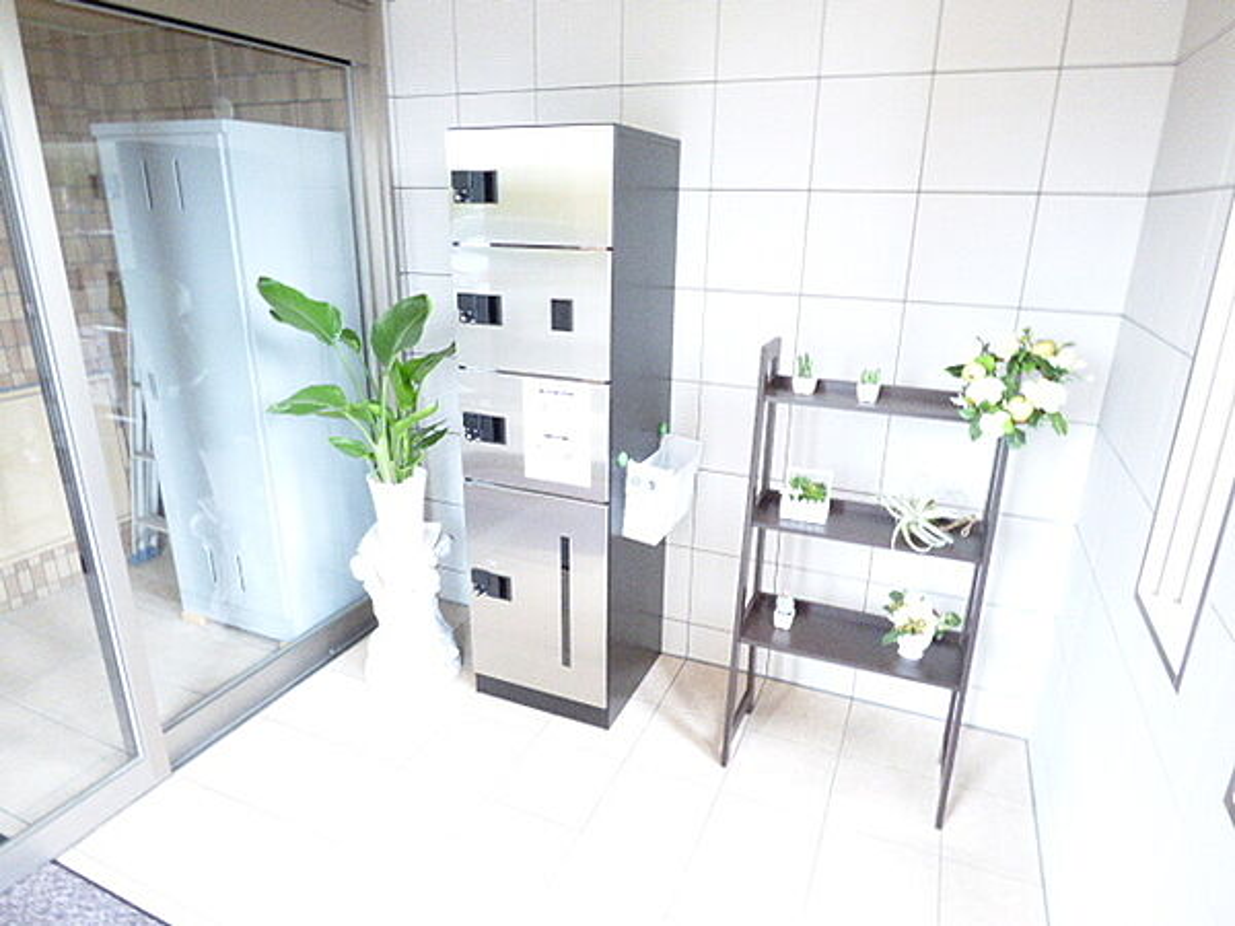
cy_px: 463
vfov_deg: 63.4
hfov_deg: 79.0
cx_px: 618
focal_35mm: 21
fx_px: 749
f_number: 5
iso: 800
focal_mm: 3.7
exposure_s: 1/4
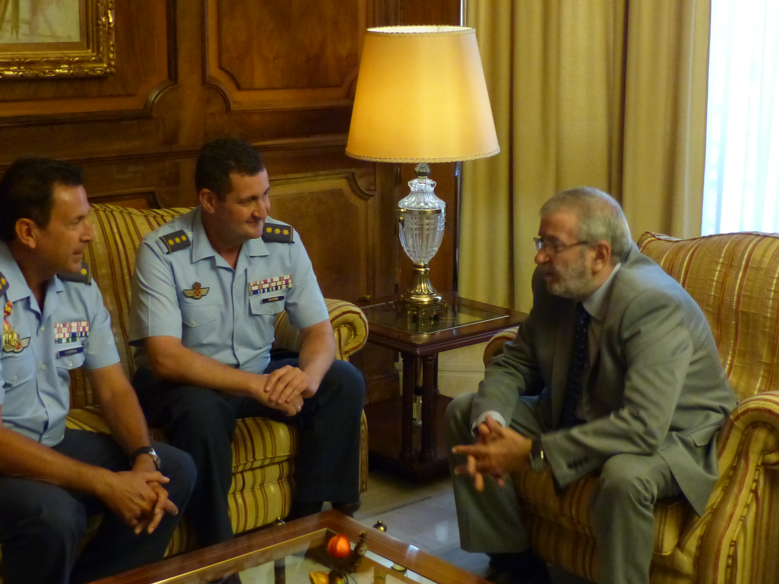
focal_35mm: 56
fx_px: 1260
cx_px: 421
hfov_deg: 34.3
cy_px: 300
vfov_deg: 26.1
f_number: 2.8
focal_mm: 5.9
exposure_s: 1/30
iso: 400
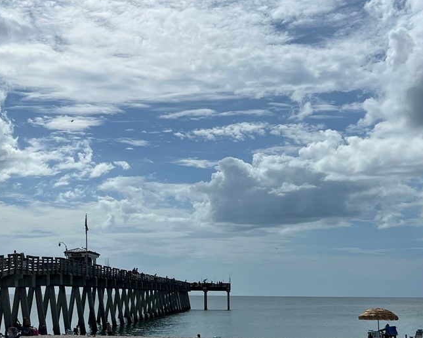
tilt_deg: +7.3
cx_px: 75
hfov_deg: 29.2
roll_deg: -0.2
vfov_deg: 24.2
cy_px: 196
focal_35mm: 63
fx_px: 789
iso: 40
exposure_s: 1/16393
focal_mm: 5.7
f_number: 1.5
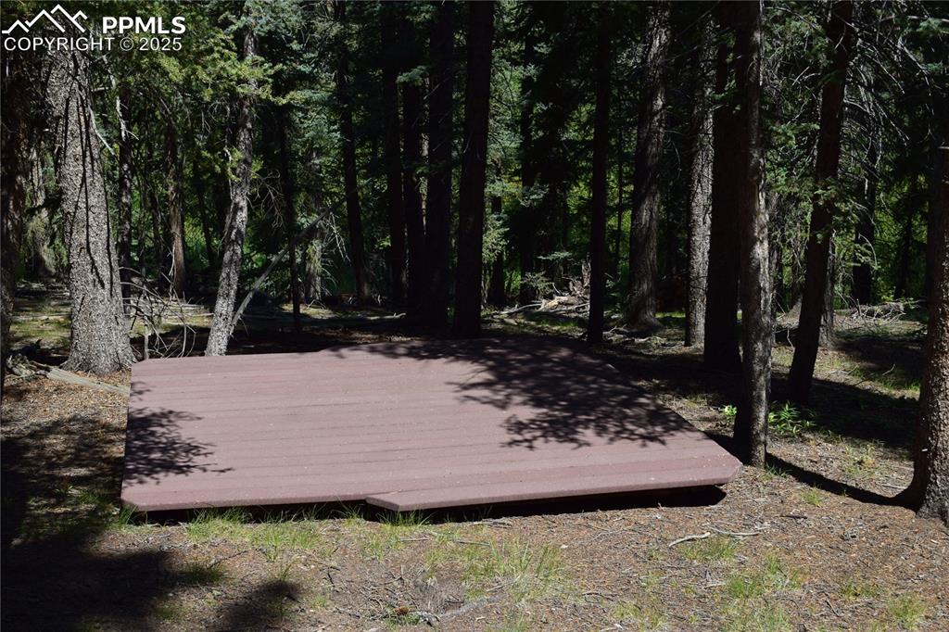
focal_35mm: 45
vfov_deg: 29.8
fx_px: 1186
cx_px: 474
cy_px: 316
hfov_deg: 43.6
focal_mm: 30
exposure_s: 1/400
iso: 400
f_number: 11
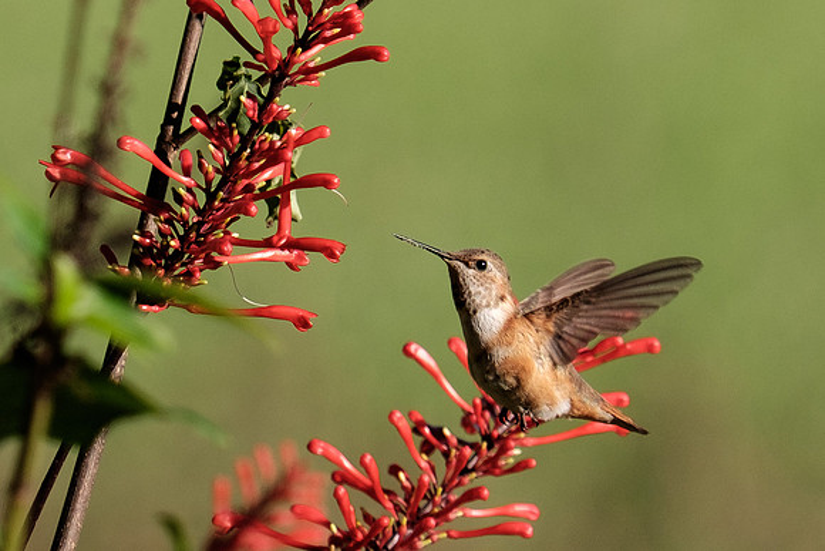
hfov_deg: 2.4
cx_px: 248
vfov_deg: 1.6
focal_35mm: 850
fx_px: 19472
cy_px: 189
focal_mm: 200
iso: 200
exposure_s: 1/1600
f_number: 4.8
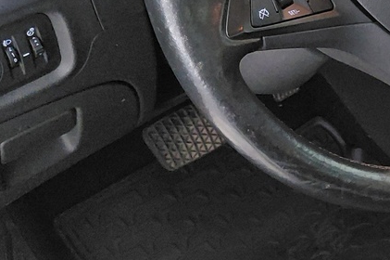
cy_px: 50
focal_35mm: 89
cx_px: 591
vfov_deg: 15.2
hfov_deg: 19.7
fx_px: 963
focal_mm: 4.69
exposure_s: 1/25
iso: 320
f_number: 1.8
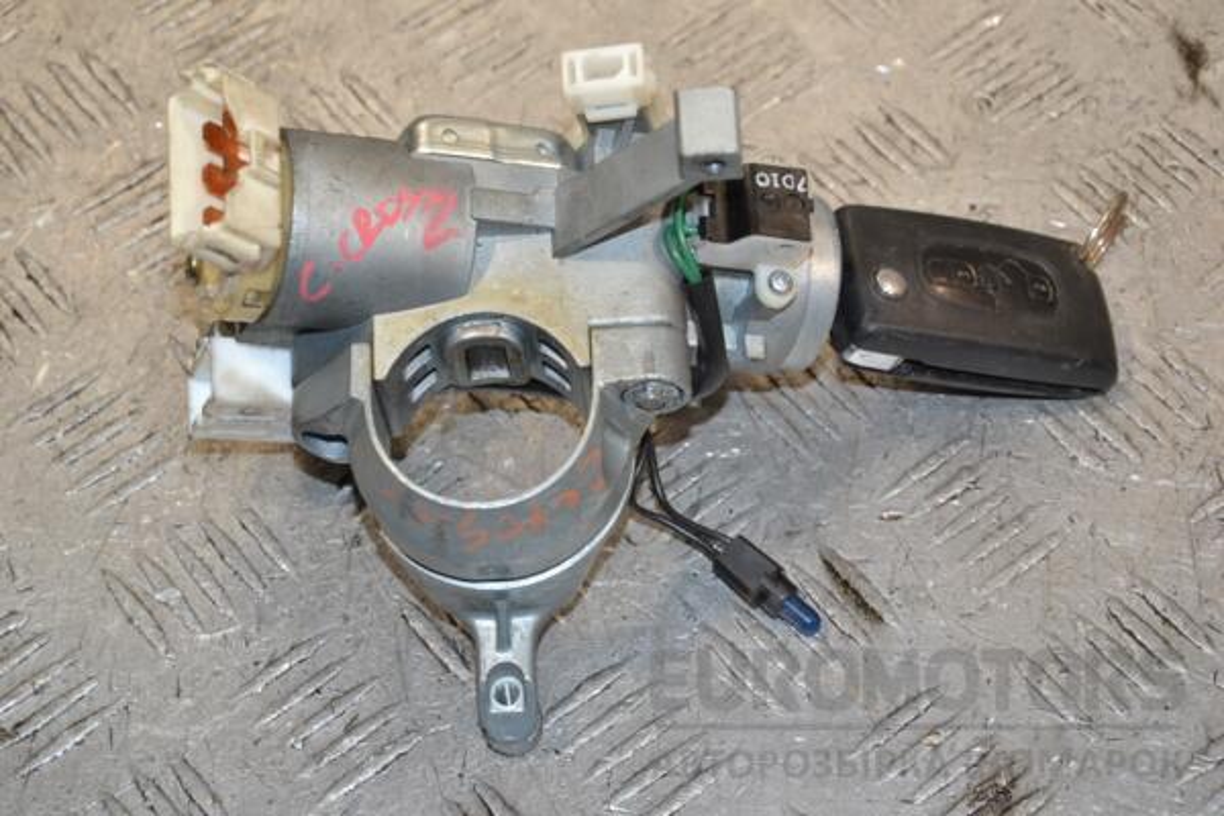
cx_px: 612
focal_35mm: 99
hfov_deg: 20.6
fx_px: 3366
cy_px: 408
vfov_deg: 13.8
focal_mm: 66
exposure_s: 1/200
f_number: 7.1
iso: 800
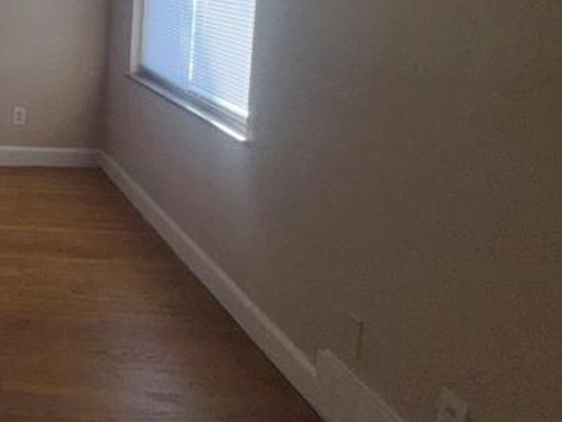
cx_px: -170
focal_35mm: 40
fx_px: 650
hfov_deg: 33.8
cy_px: 14
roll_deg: +0.6
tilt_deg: -6.4
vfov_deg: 33.4
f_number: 2.2
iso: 32
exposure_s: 1/392
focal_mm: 2.22
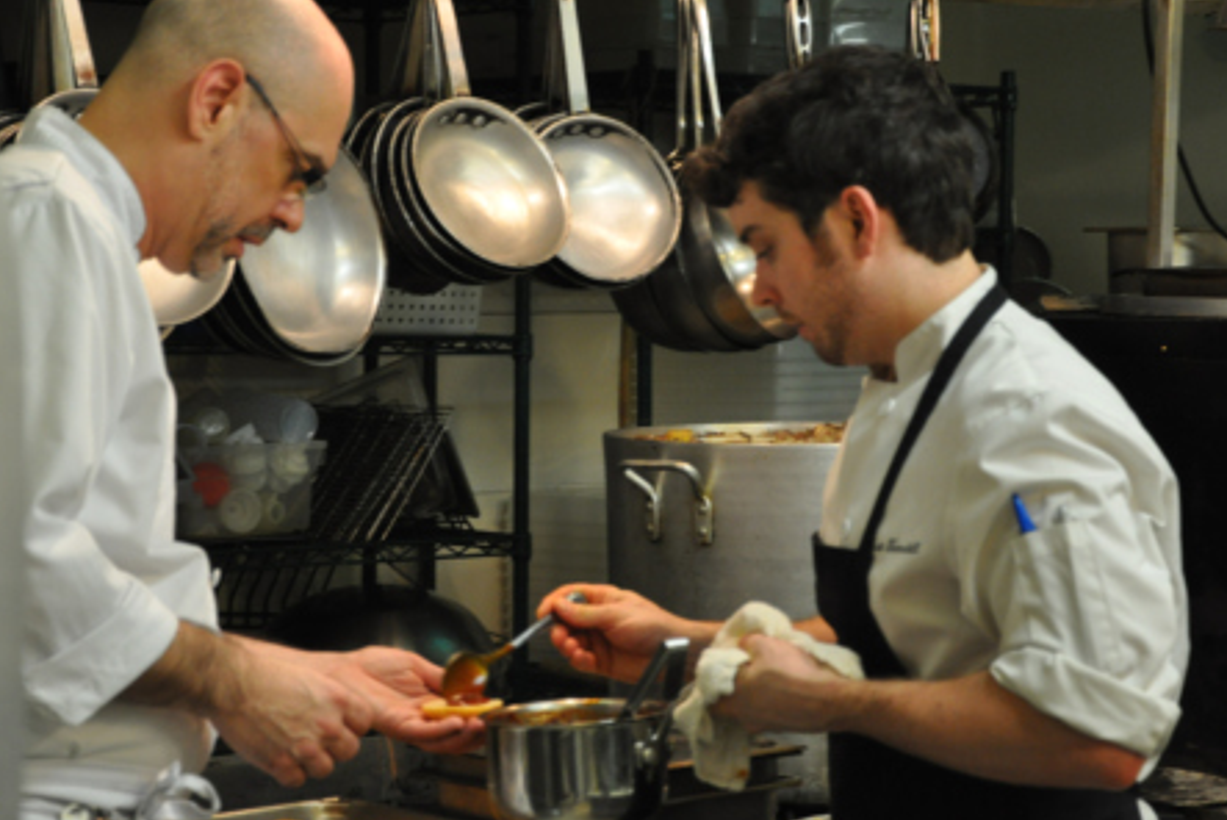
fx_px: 3342
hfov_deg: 20.8
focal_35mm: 98
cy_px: 388
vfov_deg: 14.0
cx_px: 584
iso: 1000
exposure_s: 1/30
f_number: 5
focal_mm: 58
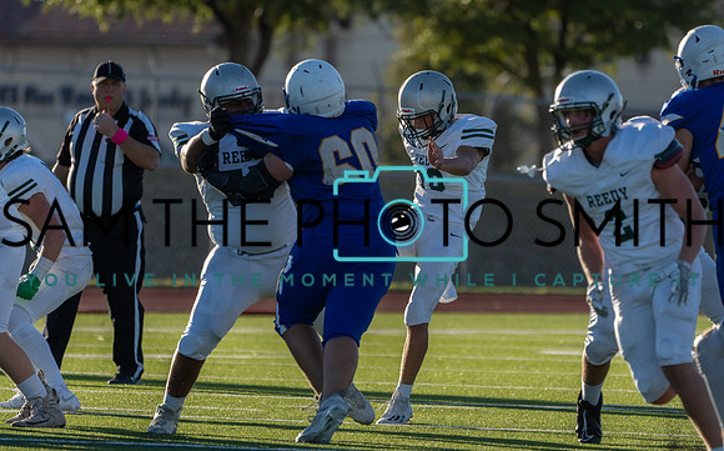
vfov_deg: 2.2
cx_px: 431
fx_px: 11557
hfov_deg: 3.6
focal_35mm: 586
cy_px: 244
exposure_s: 1/1250
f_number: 5.6
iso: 400
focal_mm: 400
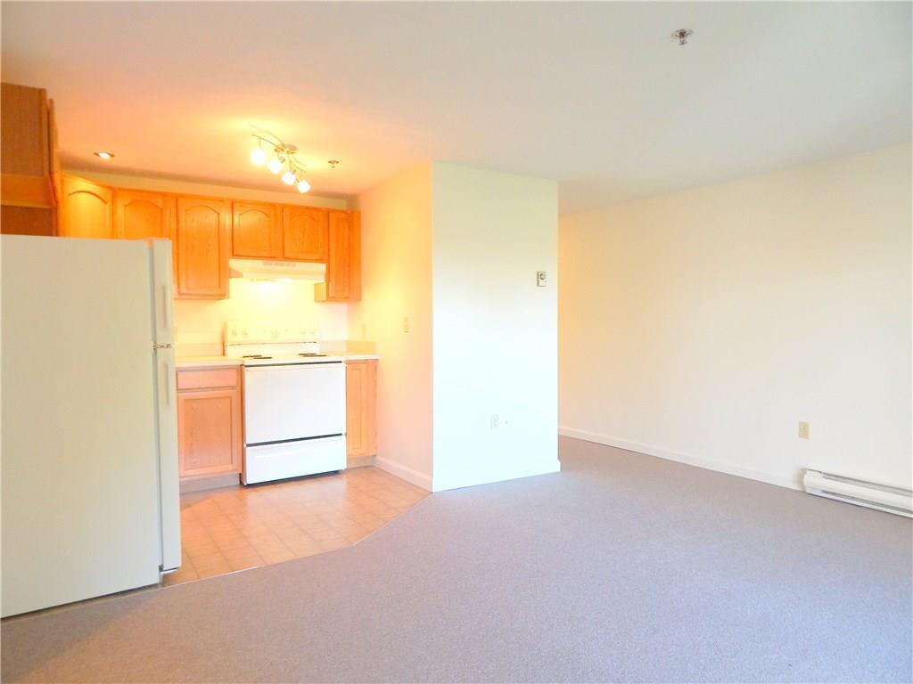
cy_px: 342
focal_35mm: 23
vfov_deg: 58.9
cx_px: 456
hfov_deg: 73.9
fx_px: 607
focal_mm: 4
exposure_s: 1/30
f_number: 3
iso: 140
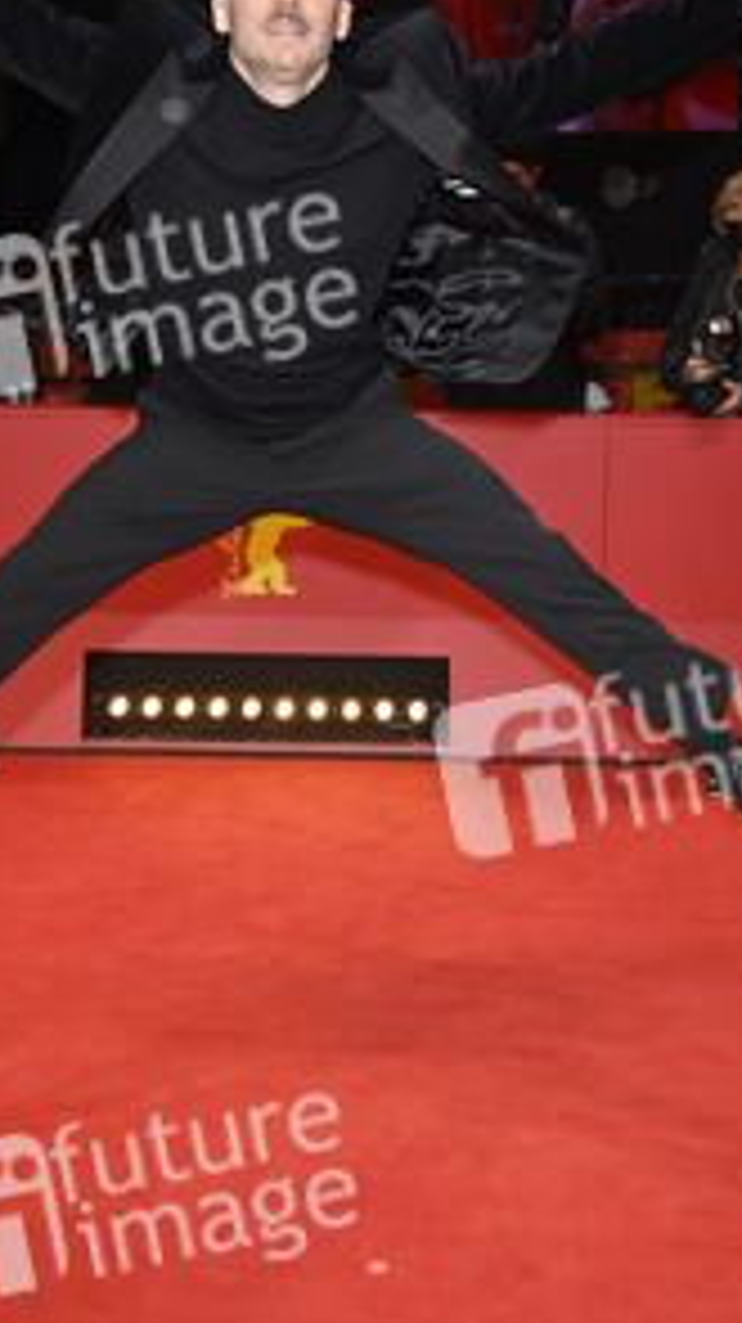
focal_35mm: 57
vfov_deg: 36.5
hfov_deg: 21.0
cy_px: 526
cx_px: 256
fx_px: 1997
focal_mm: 40
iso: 800
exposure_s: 1/160
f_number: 5.6
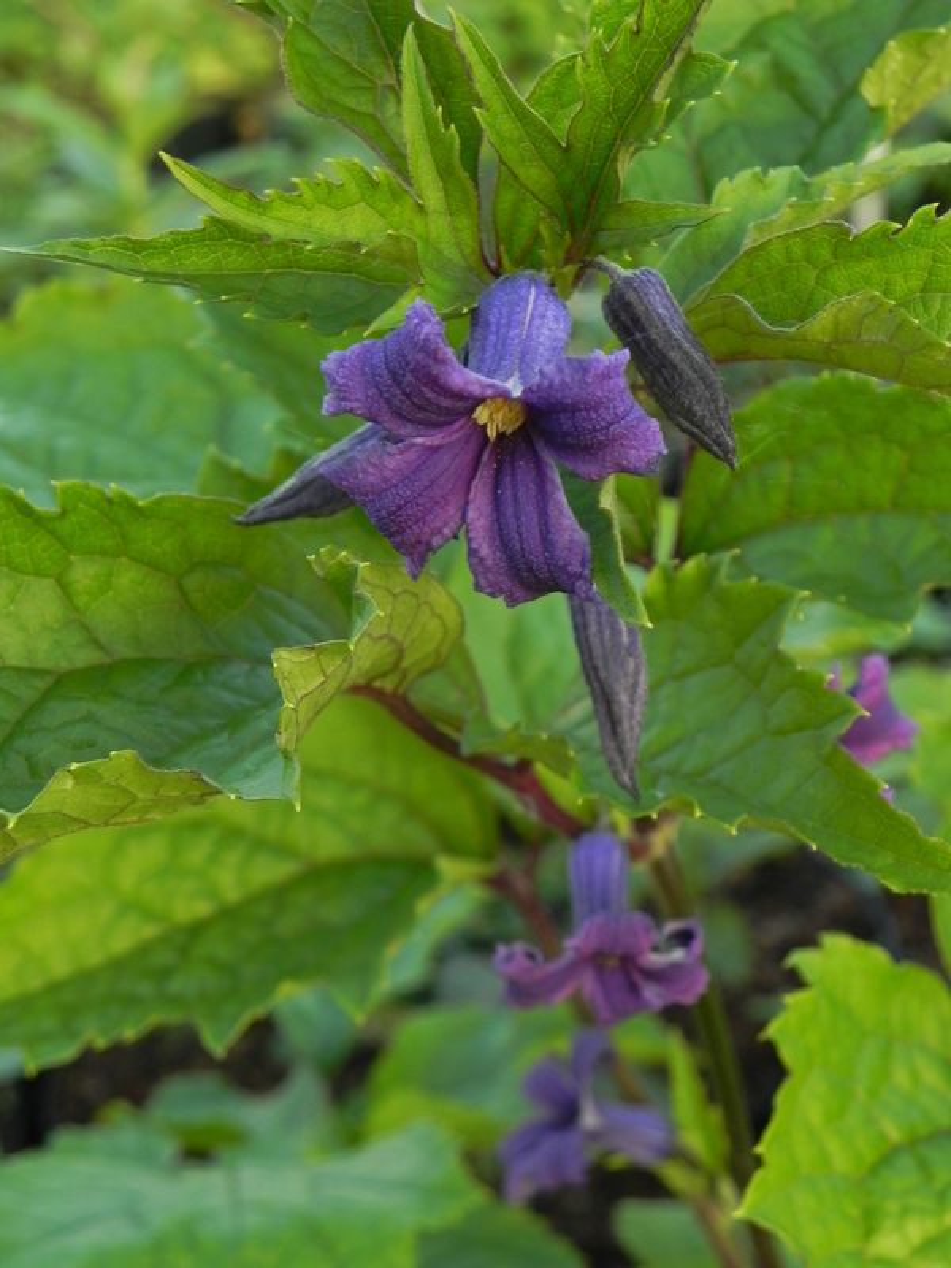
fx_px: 2418
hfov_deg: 22.3
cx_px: 476
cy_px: 634
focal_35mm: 66
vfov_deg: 29.4
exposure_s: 1/80
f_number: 4
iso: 160
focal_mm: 11.8
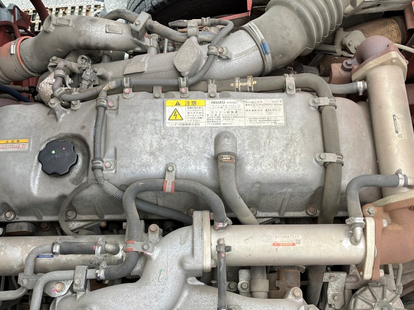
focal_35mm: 39
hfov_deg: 47.9
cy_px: 183
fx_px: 466
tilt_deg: -71.2
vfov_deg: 36.7
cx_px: 204
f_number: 1.8
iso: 32
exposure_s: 1/277
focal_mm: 3.99
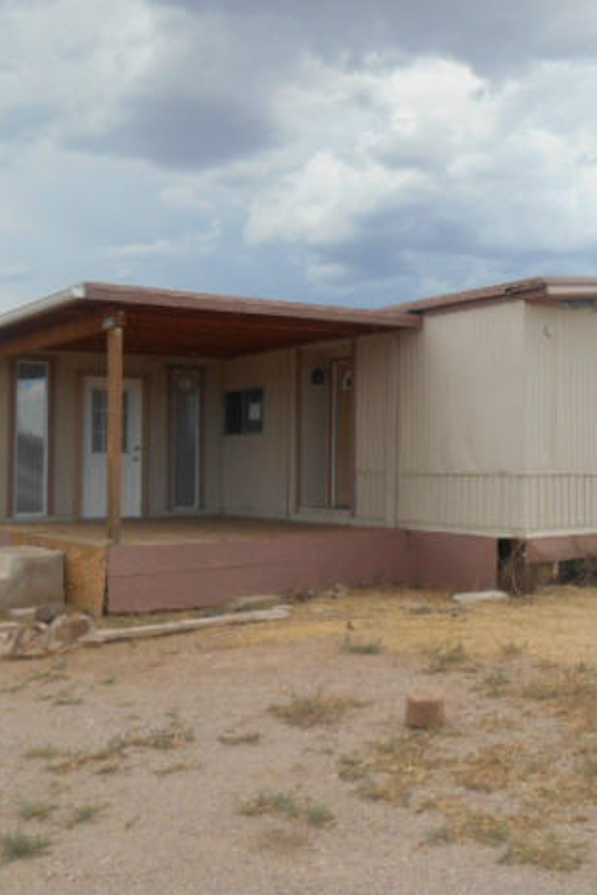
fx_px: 920
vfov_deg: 51.9
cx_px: 415
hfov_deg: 35.5
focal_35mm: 37
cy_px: 453
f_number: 3.4
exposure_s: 1/500
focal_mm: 4.7
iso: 80
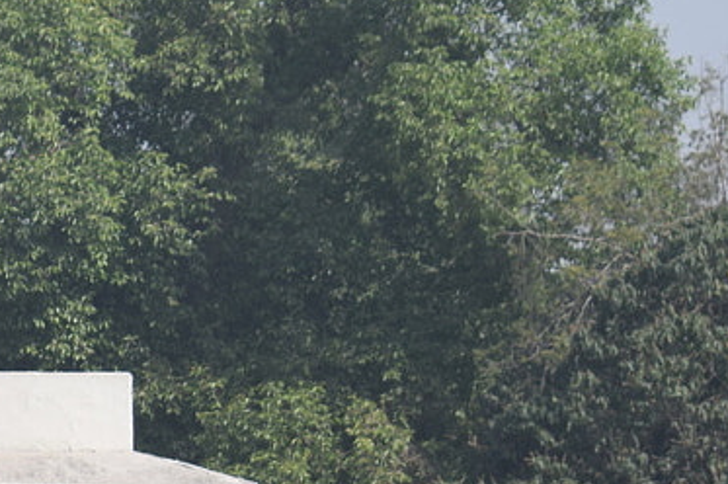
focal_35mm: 354
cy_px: 810
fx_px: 7155
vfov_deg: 3.9
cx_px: -654
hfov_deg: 5.7
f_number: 8
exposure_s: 1/640
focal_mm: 55
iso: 200
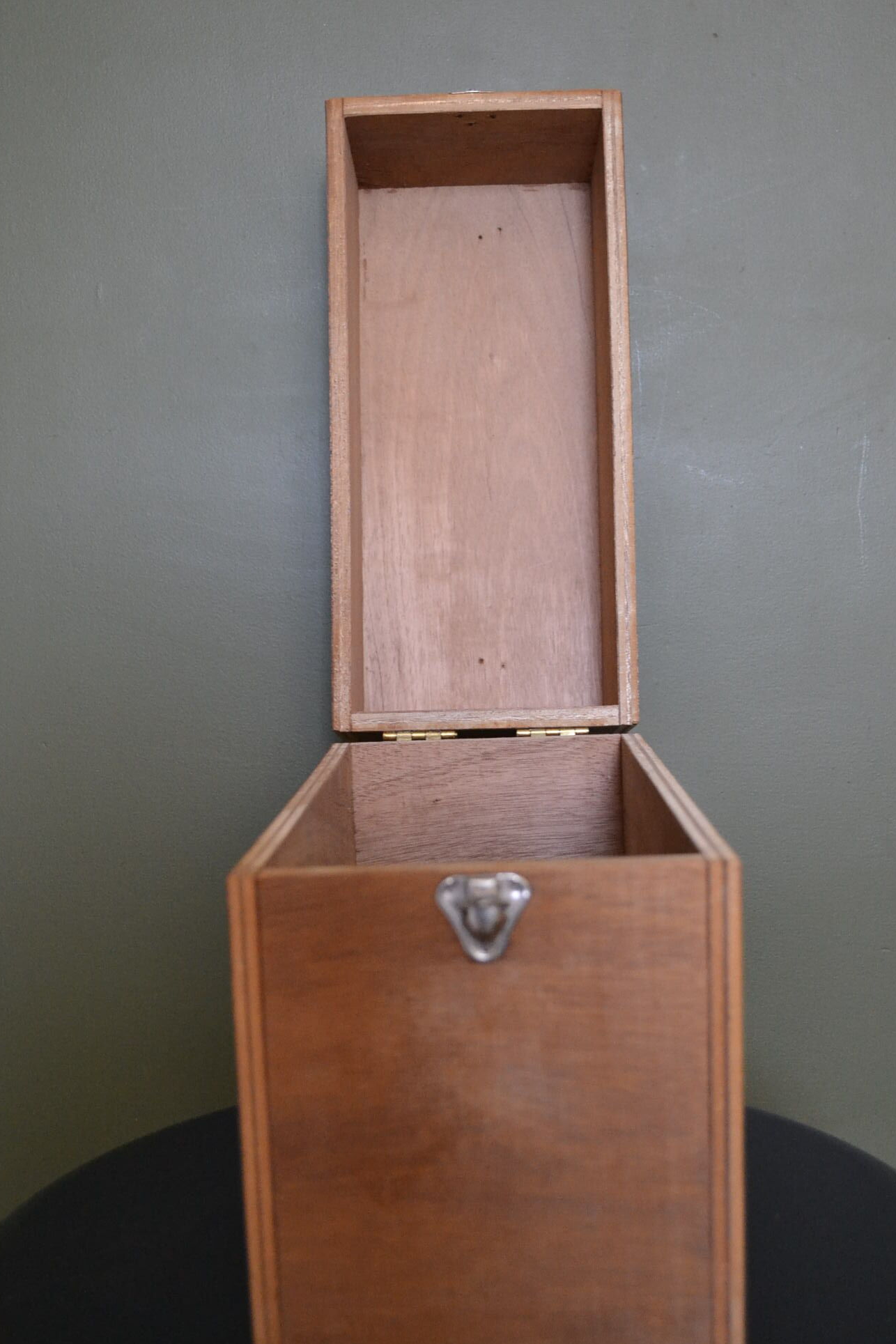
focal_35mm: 43
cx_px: 463
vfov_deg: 45.4
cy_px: 746
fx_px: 1605
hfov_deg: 31.2
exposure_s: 1/60
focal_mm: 24
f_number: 4
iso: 2000
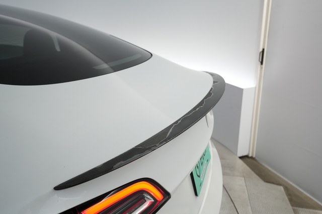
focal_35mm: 28
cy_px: 107
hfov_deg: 65.5
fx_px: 250
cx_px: 161
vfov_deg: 46.4
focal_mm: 28
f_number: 5.6
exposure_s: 1/100
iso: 1250
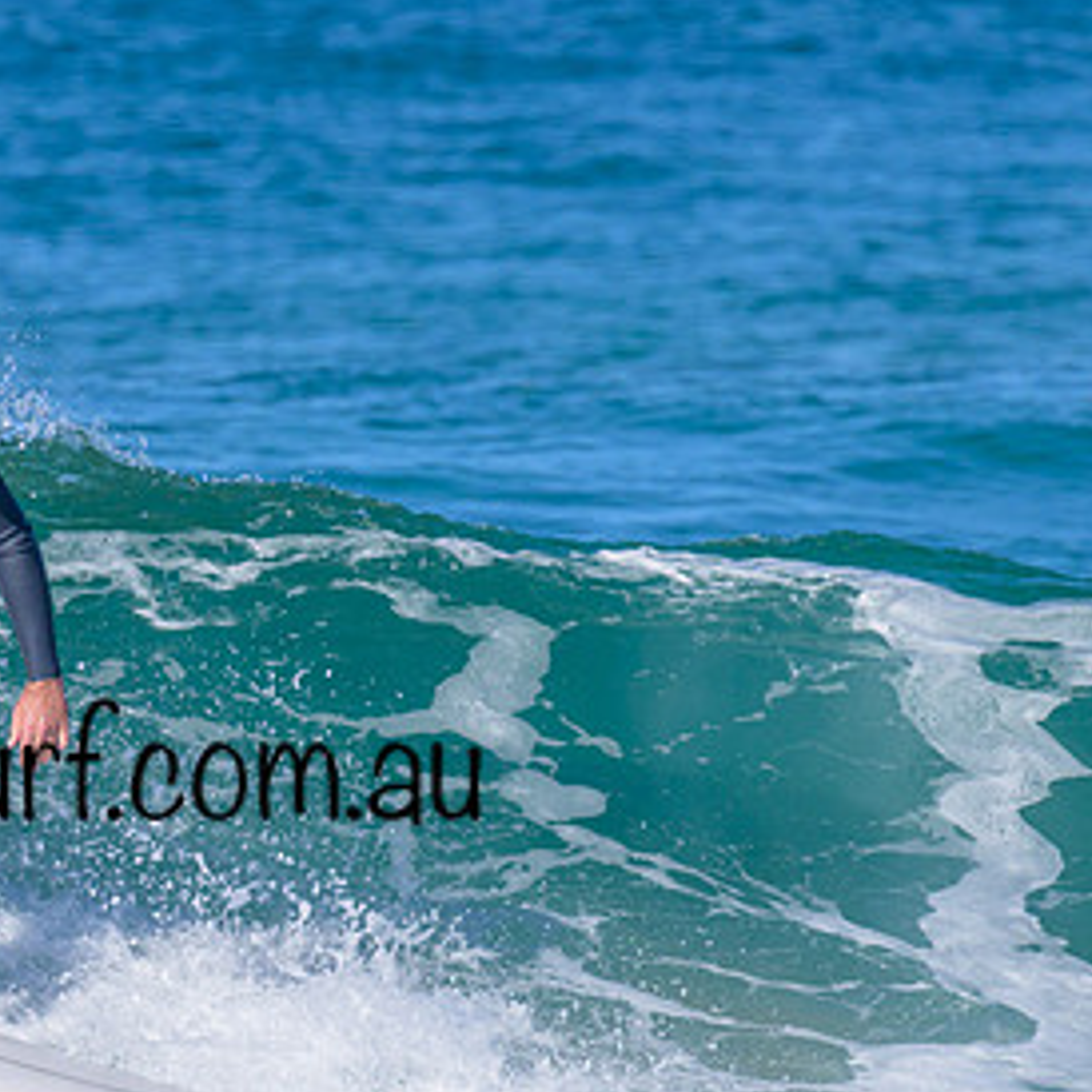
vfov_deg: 1.3
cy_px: 684
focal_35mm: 1388
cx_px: 301
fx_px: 49538
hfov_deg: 1.3
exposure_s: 1/2000
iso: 400
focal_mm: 560
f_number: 8
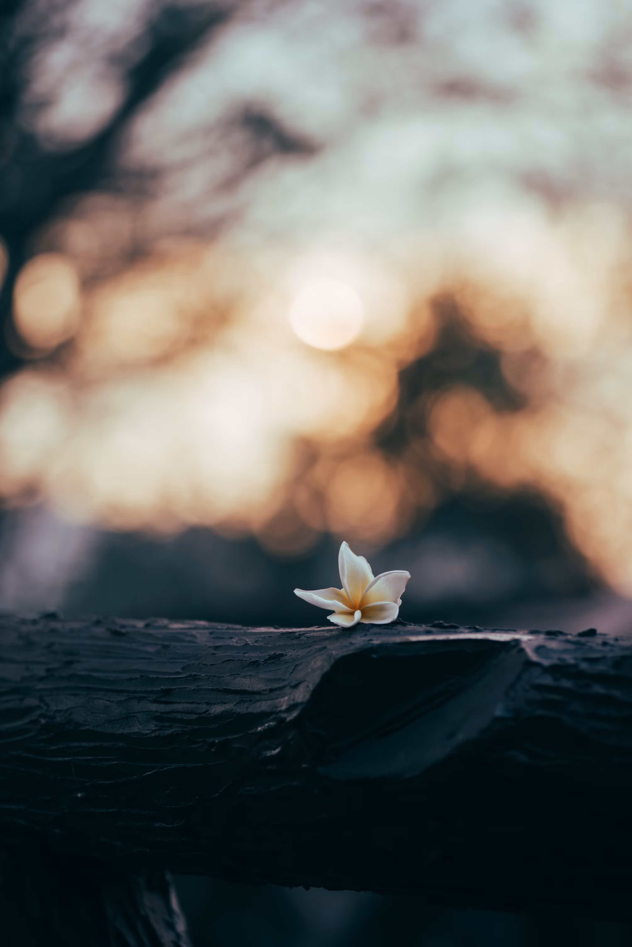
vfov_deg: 22.6
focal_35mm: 90
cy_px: 474
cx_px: 316
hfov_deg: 15.2
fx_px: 2368
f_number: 3.2
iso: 125
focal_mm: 90
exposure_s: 1/400
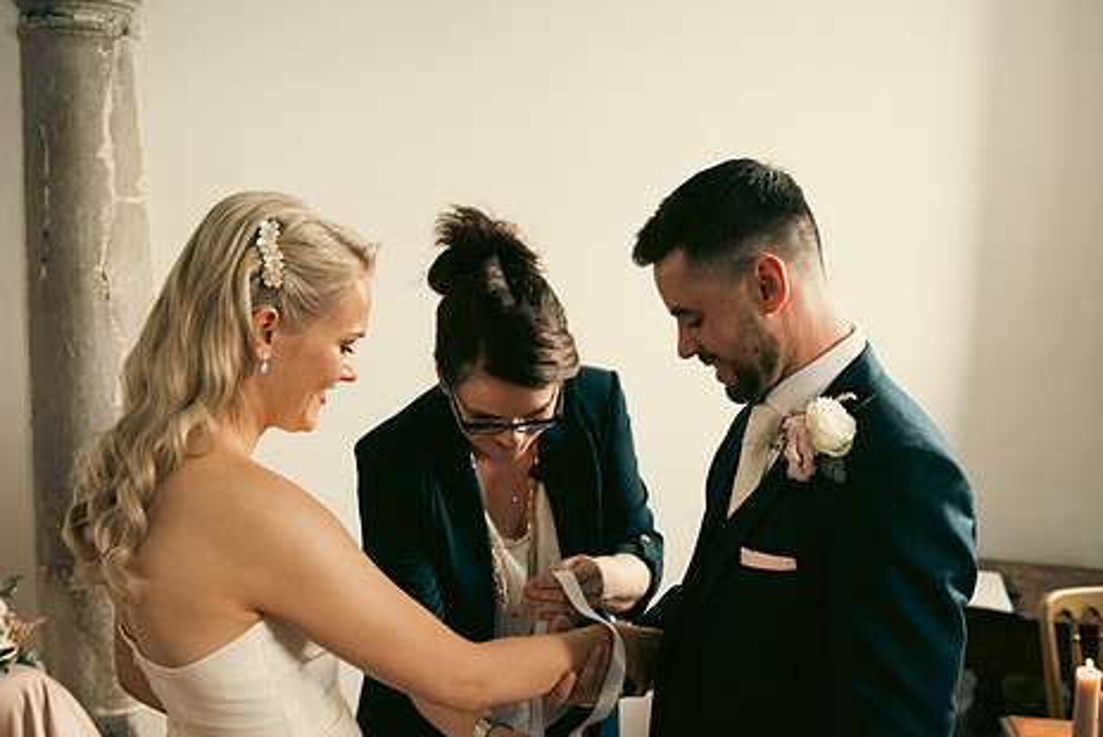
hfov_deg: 48.4
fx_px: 1226
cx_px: 592
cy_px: 455
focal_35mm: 40
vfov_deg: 33.3
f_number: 3.5
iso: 800
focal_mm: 32
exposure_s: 1/160
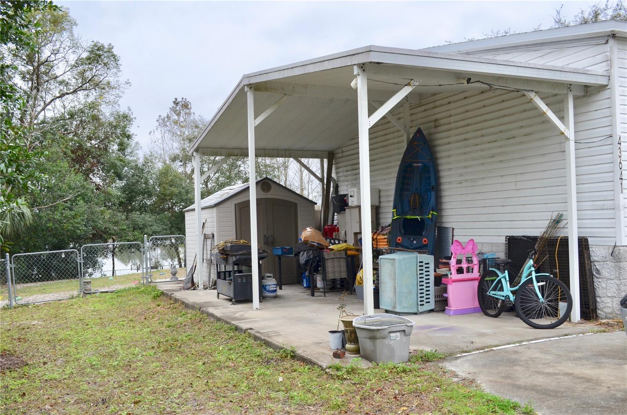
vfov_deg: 39.8
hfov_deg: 57.3
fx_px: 573
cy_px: 208
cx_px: 314
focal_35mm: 33
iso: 200
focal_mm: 22
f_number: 7.1
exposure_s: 1/200
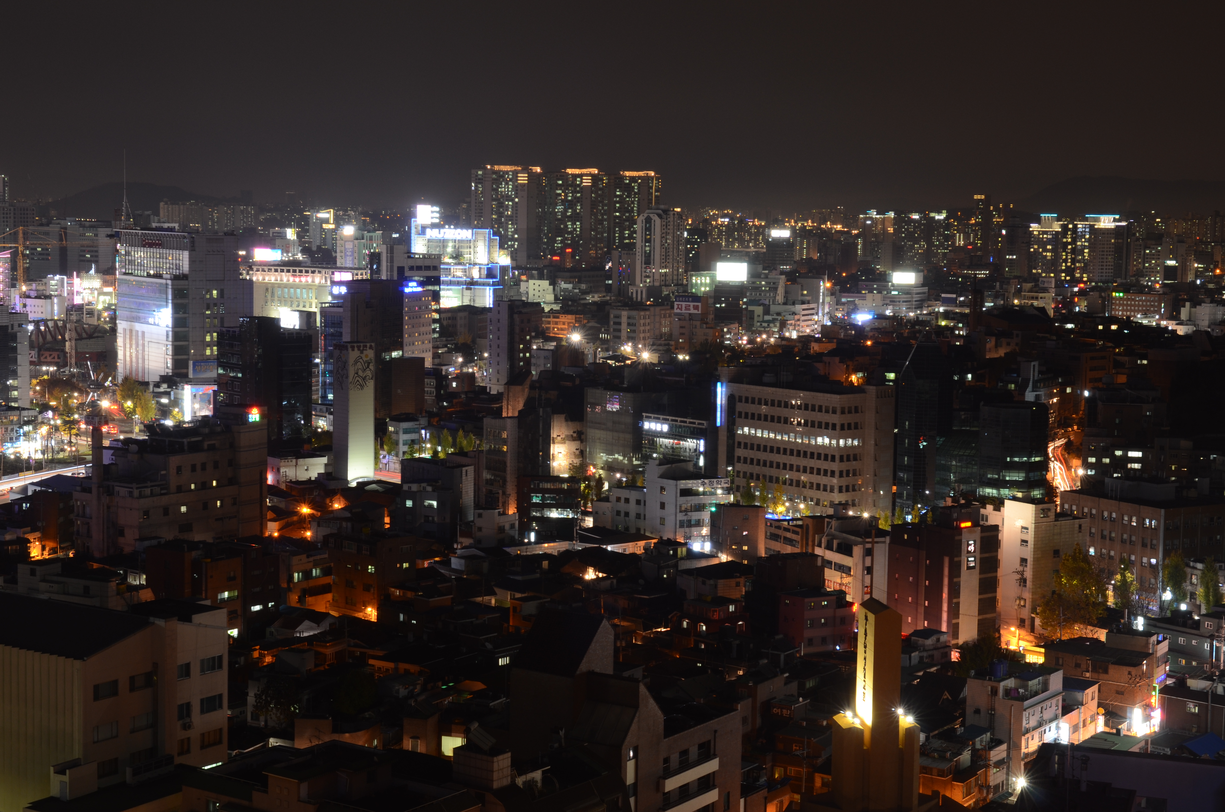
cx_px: 612
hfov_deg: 33.5
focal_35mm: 60
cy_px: 406
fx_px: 2037
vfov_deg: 22.5
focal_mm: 40
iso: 200
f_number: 11
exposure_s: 20
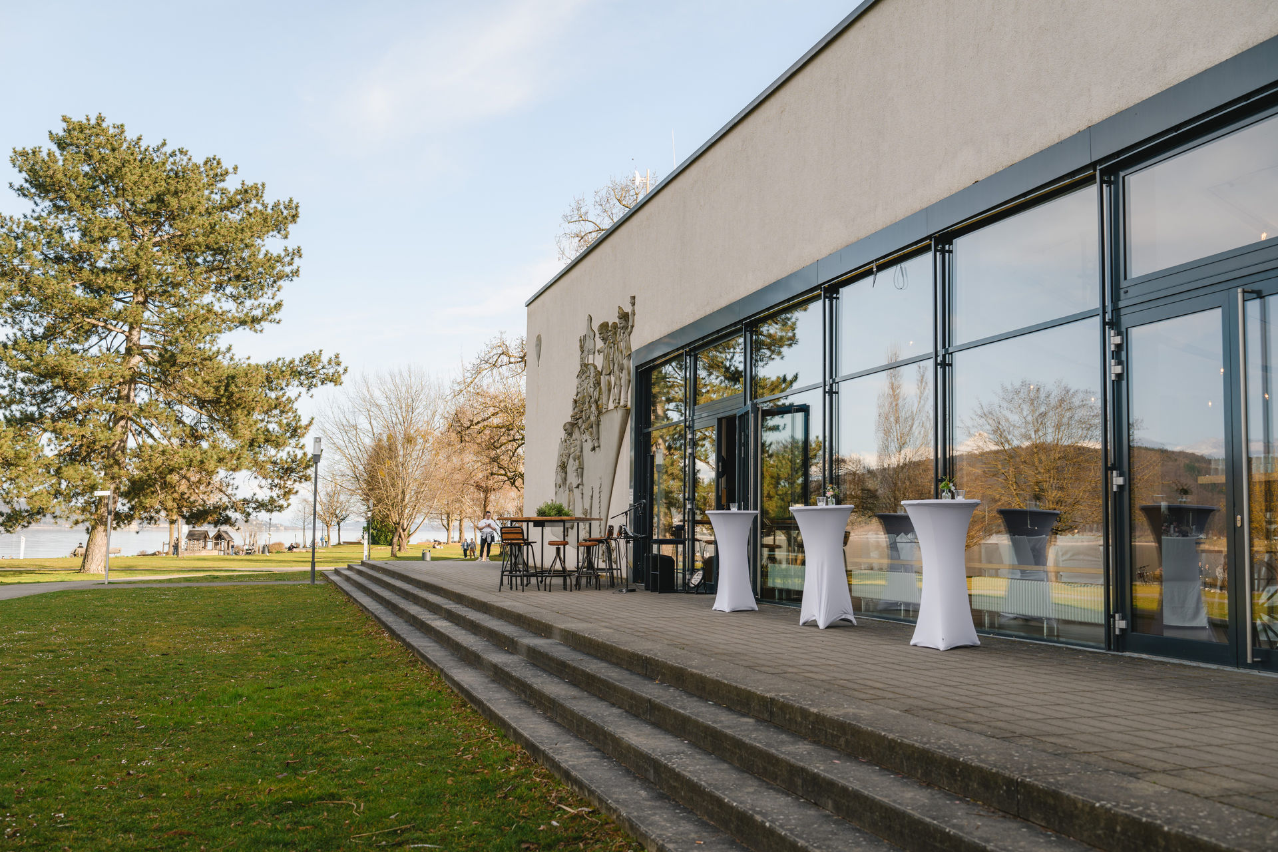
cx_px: 639
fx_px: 1278
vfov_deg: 36.9
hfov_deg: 53.1
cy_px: 426
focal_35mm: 36
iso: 64
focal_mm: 36
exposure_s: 1/320
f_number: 4
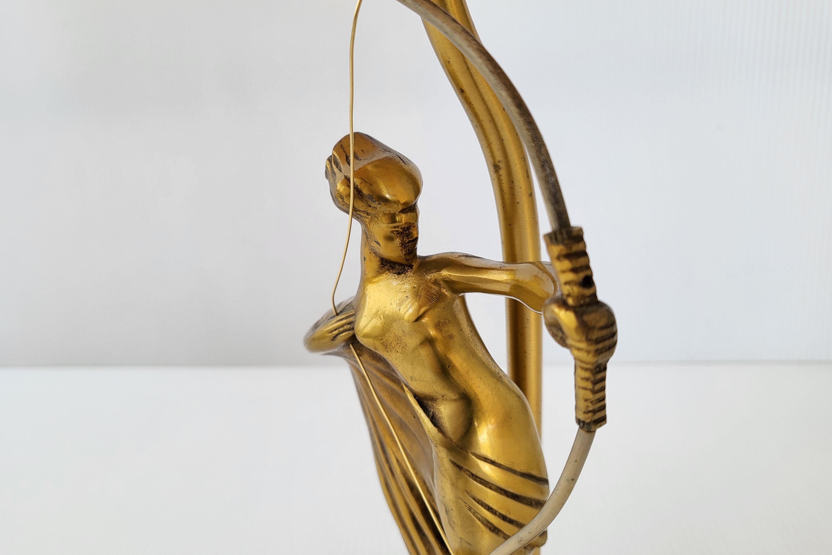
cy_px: 290
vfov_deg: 46.4
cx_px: 409
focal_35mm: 28
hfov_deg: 65.5
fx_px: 647
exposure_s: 1/139
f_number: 1.8
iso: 50
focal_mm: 4.25
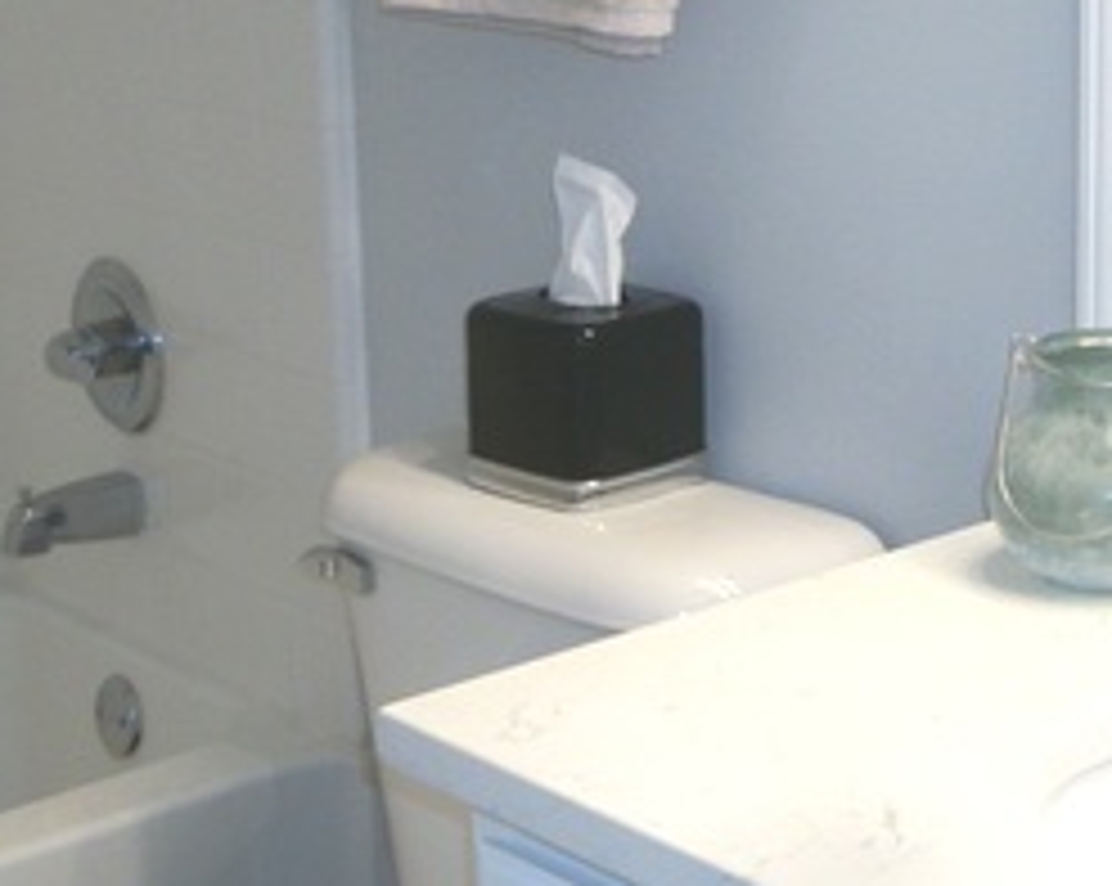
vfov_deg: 18.8
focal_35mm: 81
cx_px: 716
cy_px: 247
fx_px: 2663
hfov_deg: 23.5
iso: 80
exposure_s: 1/30
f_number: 2.9
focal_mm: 5.7
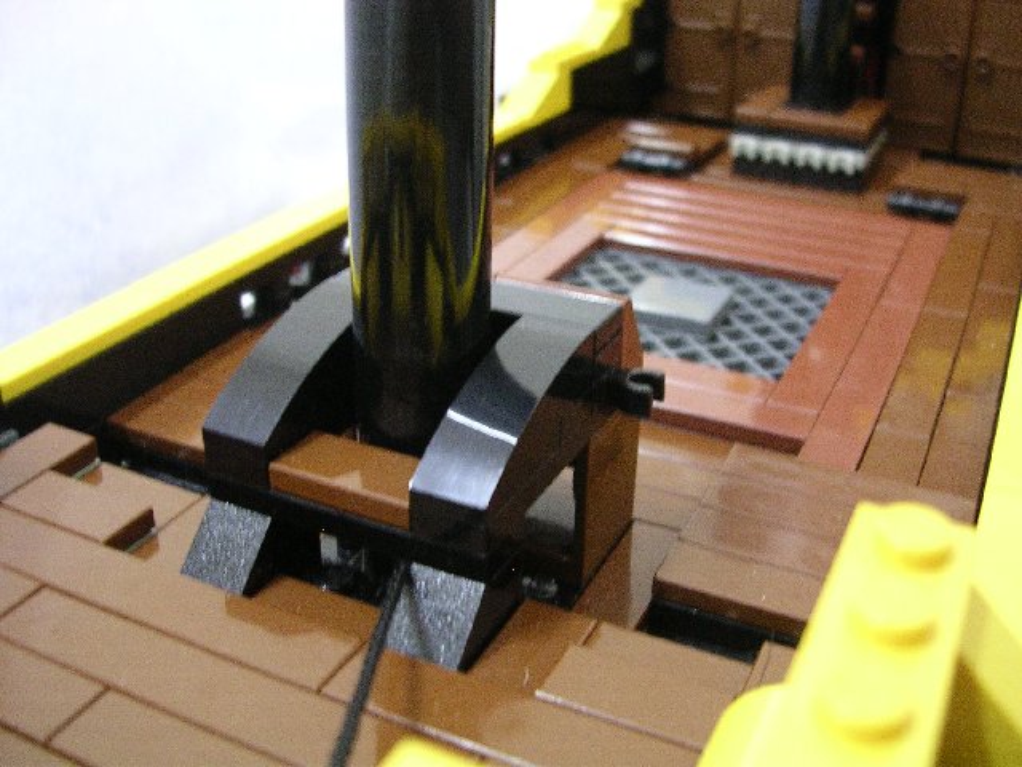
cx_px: 511
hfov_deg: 49.0
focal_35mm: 38
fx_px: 1122
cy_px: 384
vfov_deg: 37.7
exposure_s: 1/3.2
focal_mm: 5.8
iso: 400
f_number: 2.8
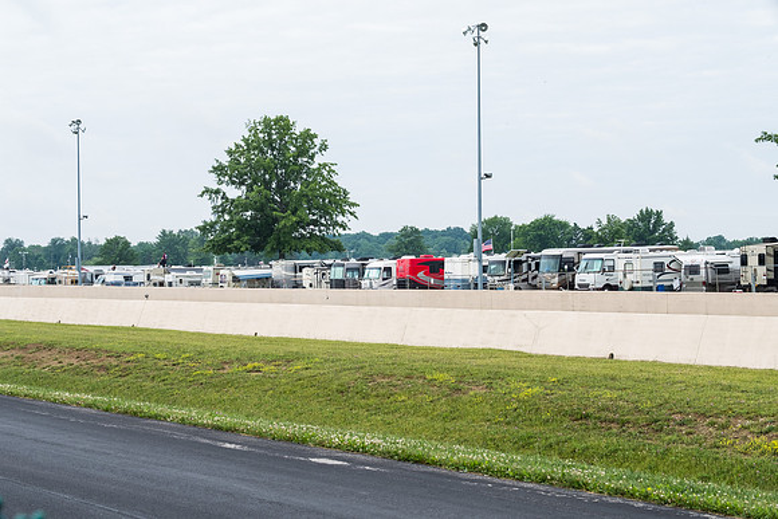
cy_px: 260
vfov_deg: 18.2
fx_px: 1621
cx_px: 389
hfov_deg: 27.0
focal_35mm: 75
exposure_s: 1/80
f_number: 10
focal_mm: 50
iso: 400
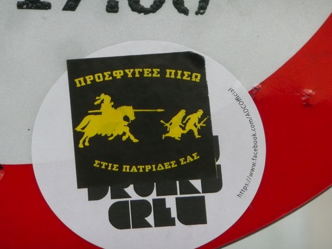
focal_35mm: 280
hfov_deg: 7.1
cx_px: 166
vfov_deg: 5.3
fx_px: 2686
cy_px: 124
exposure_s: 1/200
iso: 400
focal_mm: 46
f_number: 4.9
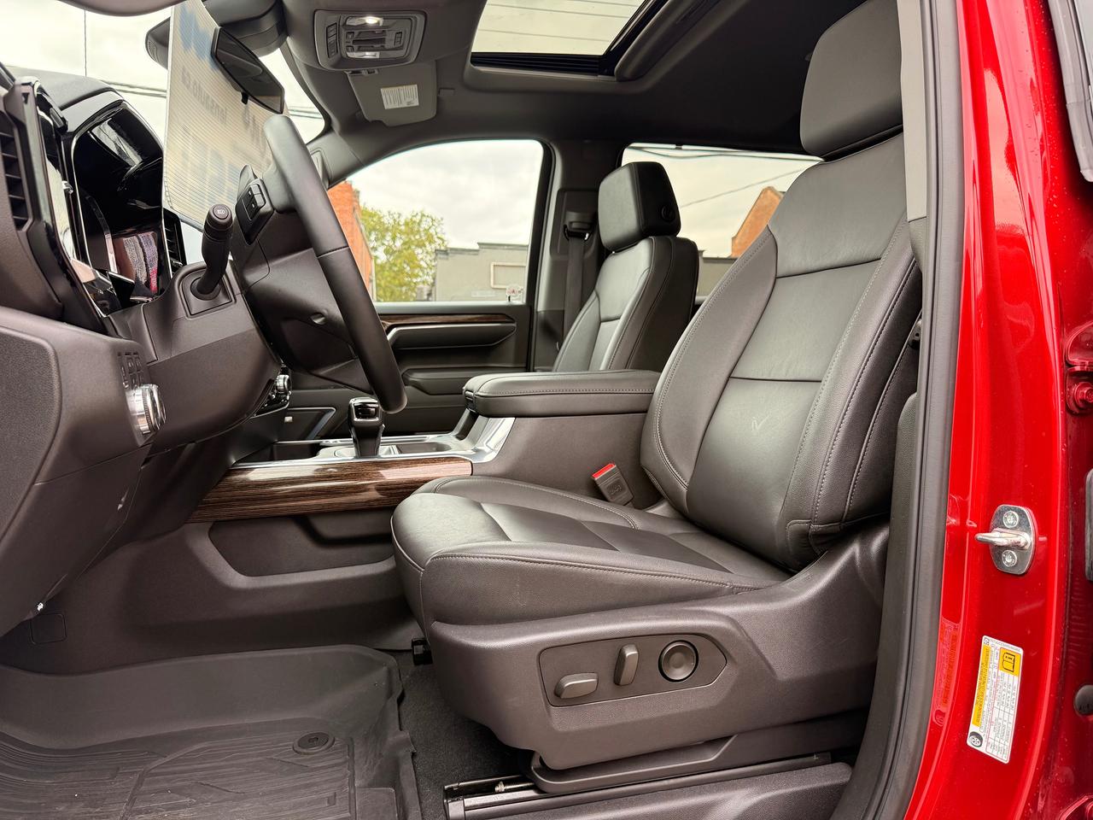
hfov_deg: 71.6
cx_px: 546
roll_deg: -0.8
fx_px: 758
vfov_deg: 56.8
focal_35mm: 24
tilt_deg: -2.7
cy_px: 410
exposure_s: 1/232
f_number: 1.78
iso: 100
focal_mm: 6.76
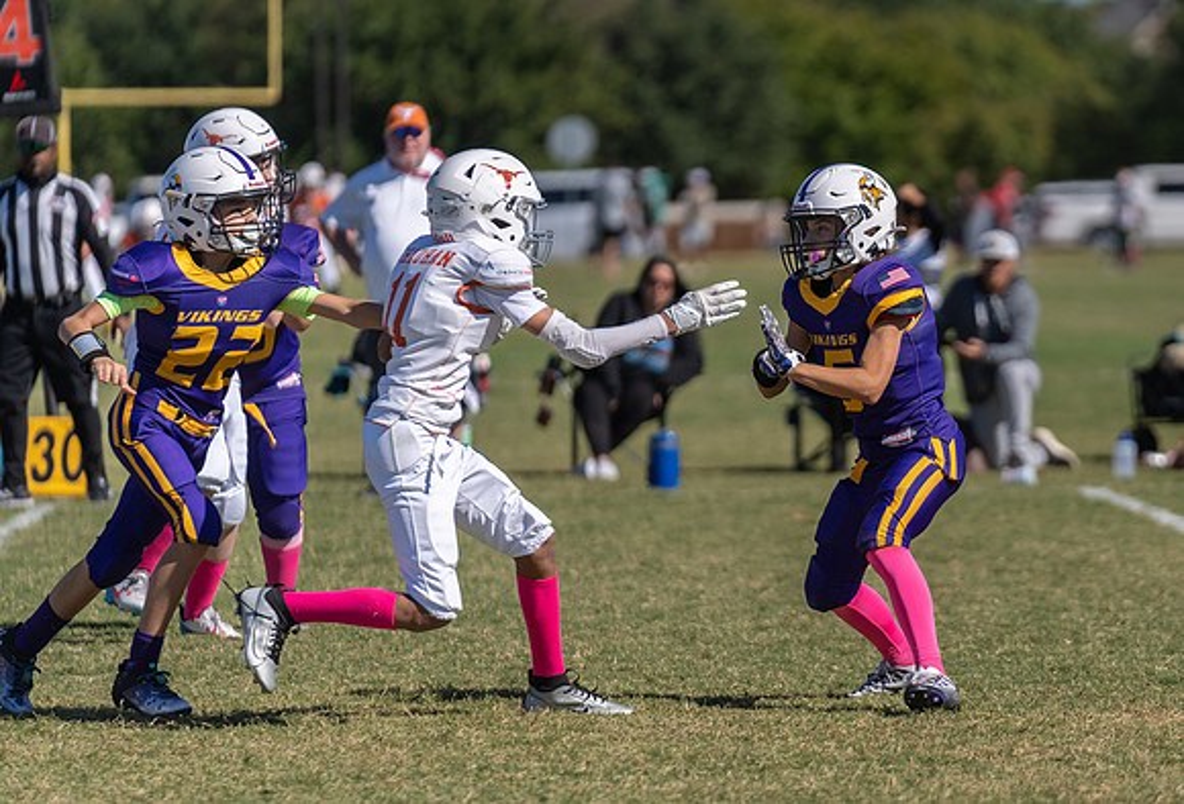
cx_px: 943
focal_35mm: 334
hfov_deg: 6.1
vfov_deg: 4.2
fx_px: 11041
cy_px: 481
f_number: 2.8
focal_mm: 200
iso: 100
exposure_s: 1/4000
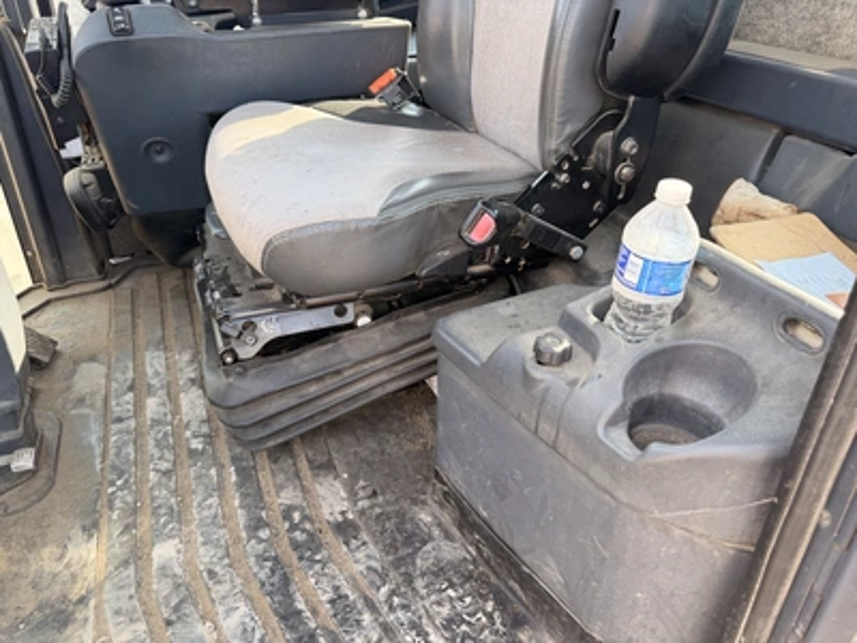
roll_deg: -0.4
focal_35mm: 24
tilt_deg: -31.1
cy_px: 322
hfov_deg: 71.6
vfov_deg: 56.8
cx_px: 428
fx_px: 594
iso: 100
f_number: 1.78
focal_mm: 6.76
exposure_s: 1/315
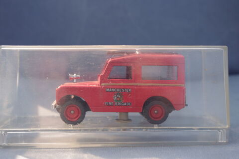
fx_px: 398
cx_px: 120
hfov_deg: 33.4
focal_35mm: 60
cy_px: 80
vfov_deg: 22.6
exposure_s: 1/125
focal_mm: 40
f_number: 7.1
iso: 100
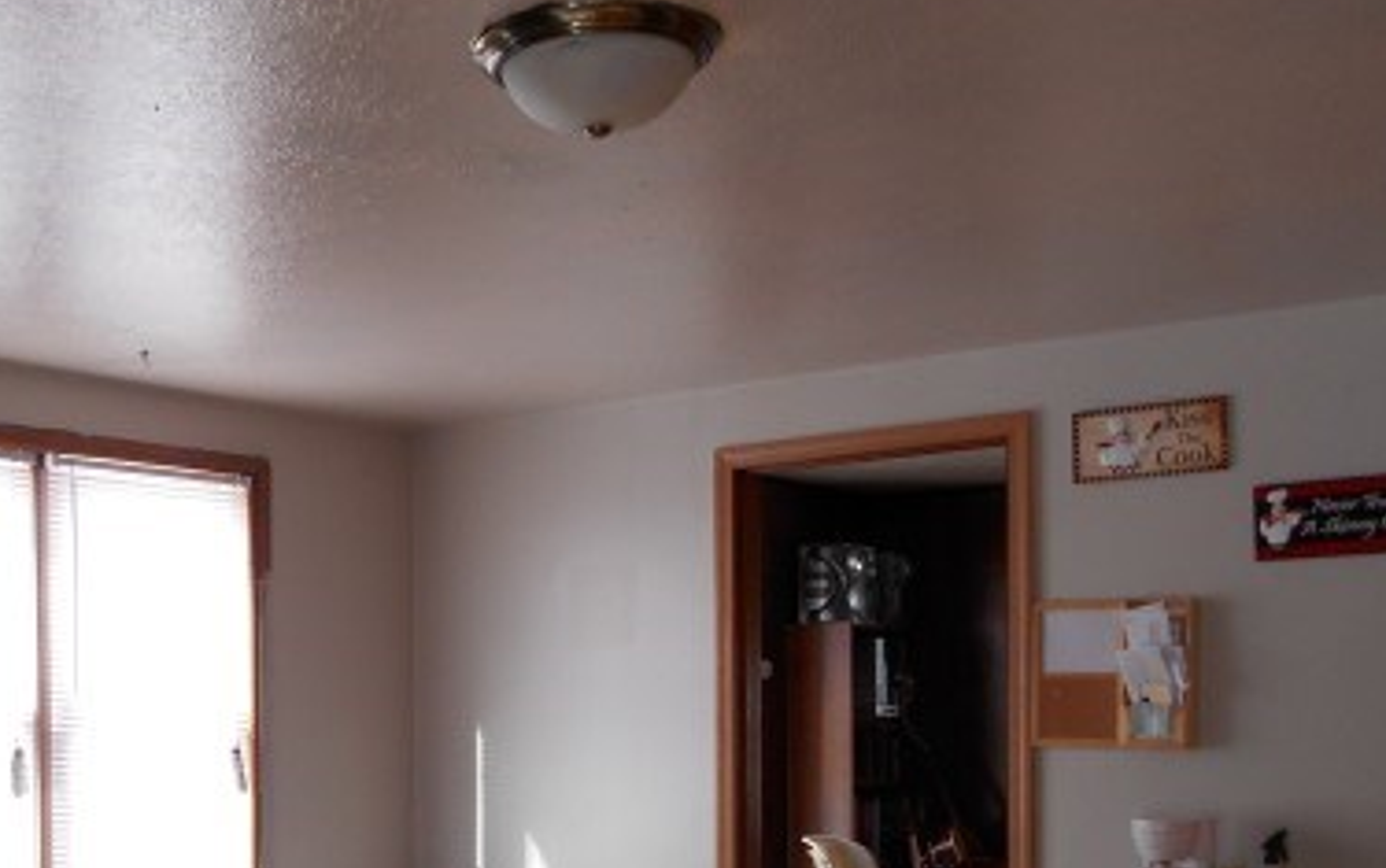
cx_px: 333
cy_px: 768
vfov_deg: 26.6
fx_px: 1777
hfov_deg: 41.3
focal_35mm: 47
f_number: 3.4
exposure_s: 1/30
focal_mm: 4.7
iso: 110
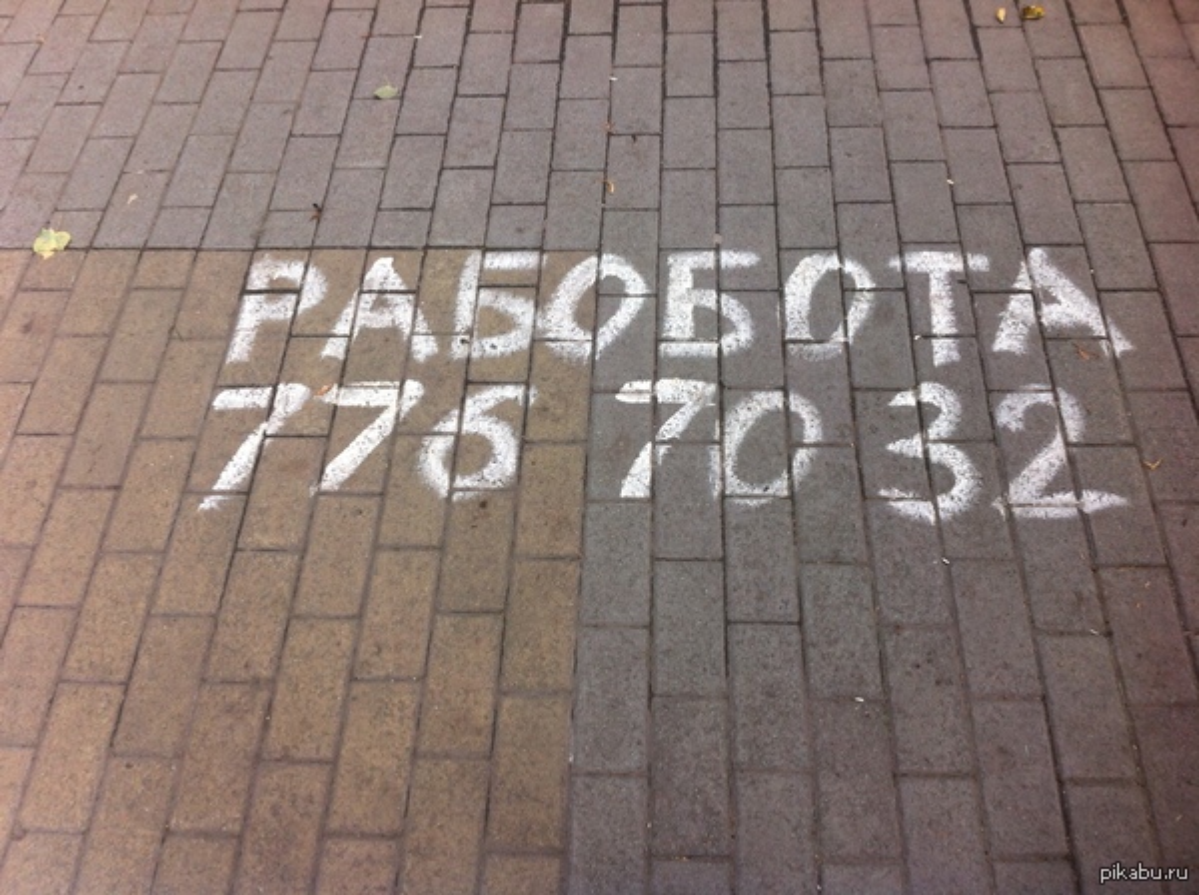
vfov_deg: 40.6
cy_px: 448
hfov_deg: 52.7
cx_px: 600
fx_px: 1210
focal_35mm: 35
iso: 80
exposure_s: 1/324
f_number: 2.8
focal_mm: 3.85
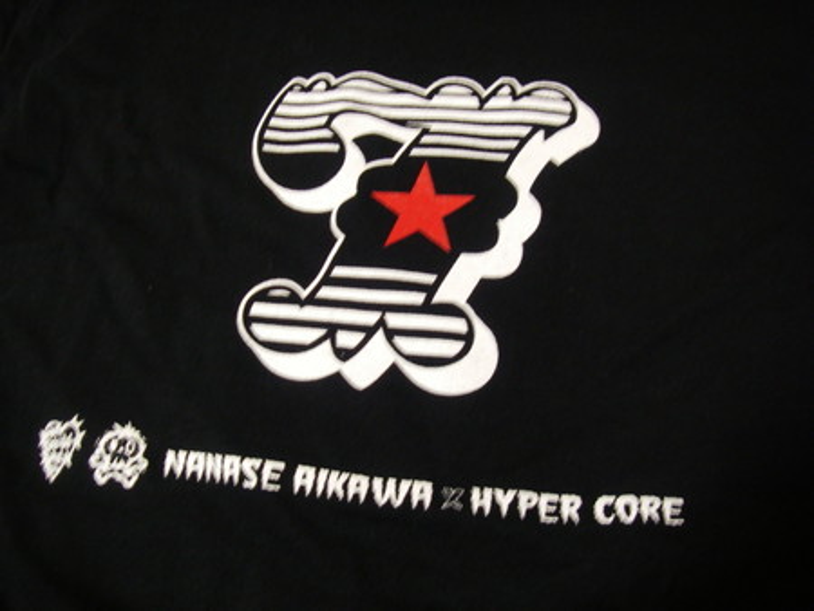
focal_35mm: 38
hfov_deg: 49.0
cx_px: 407
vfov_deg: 37.8
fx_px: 894
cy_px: 306
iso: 160
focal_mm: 6.3
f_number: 3.3
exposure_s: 1/4
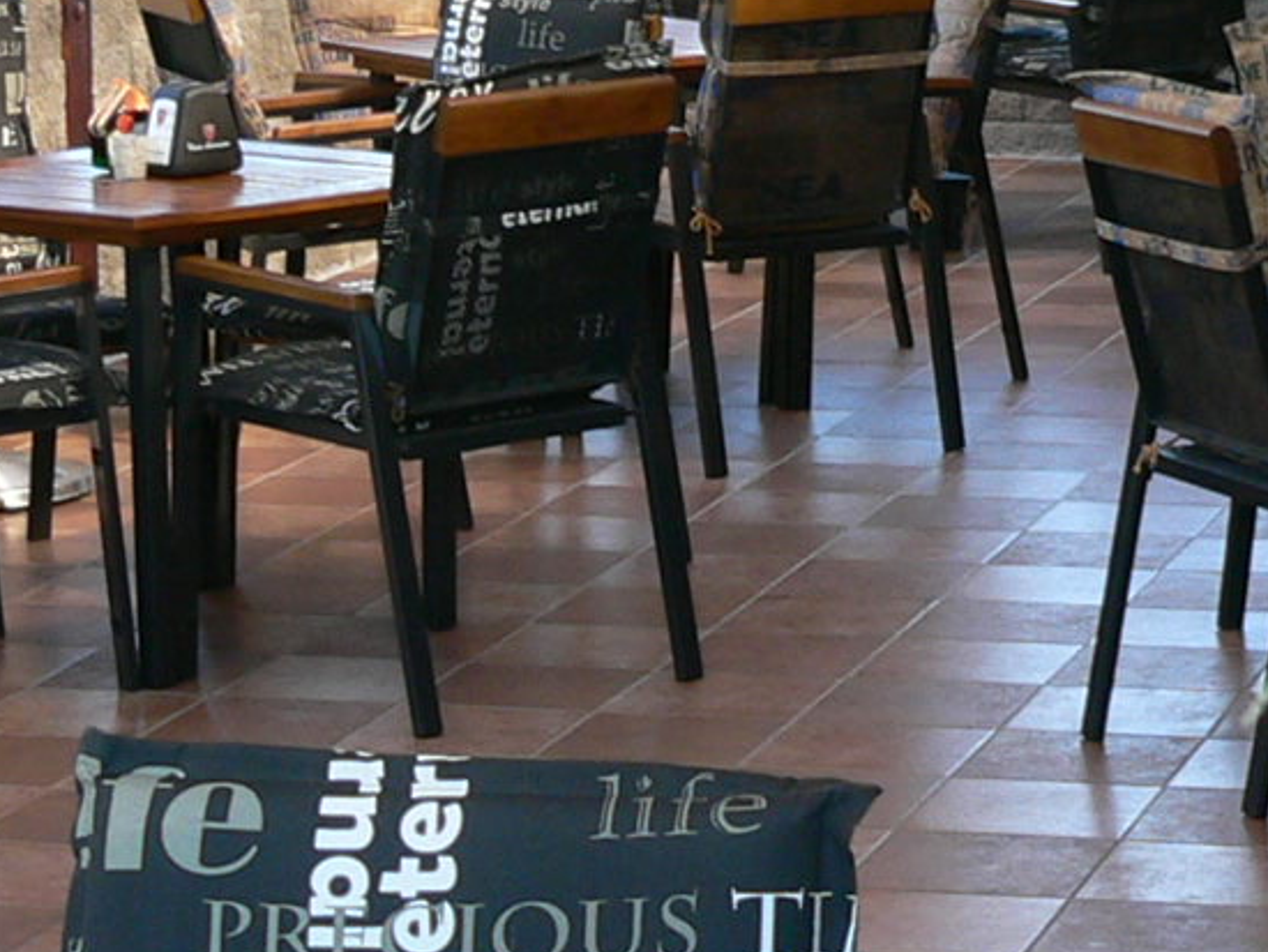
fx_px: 4911
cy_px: 521
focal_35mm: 134
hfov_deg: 14.7
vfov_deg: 11.1
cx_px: 650
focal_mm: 6
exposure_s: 1/60
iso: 80
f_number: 2.8
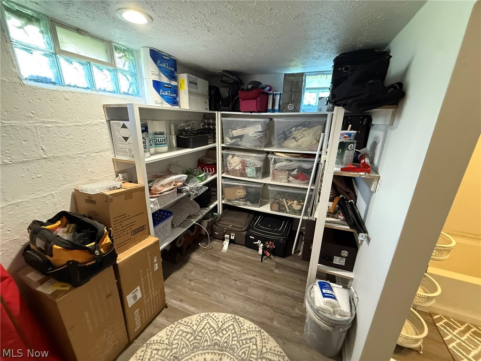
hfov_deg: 102.1
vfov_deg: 85.7
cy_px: 180
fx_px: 195
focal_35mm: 14
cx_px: 240
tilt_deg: -16.3
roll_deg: -2.0
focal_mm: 2.22
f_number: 2.2
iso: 800
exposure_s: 1/60
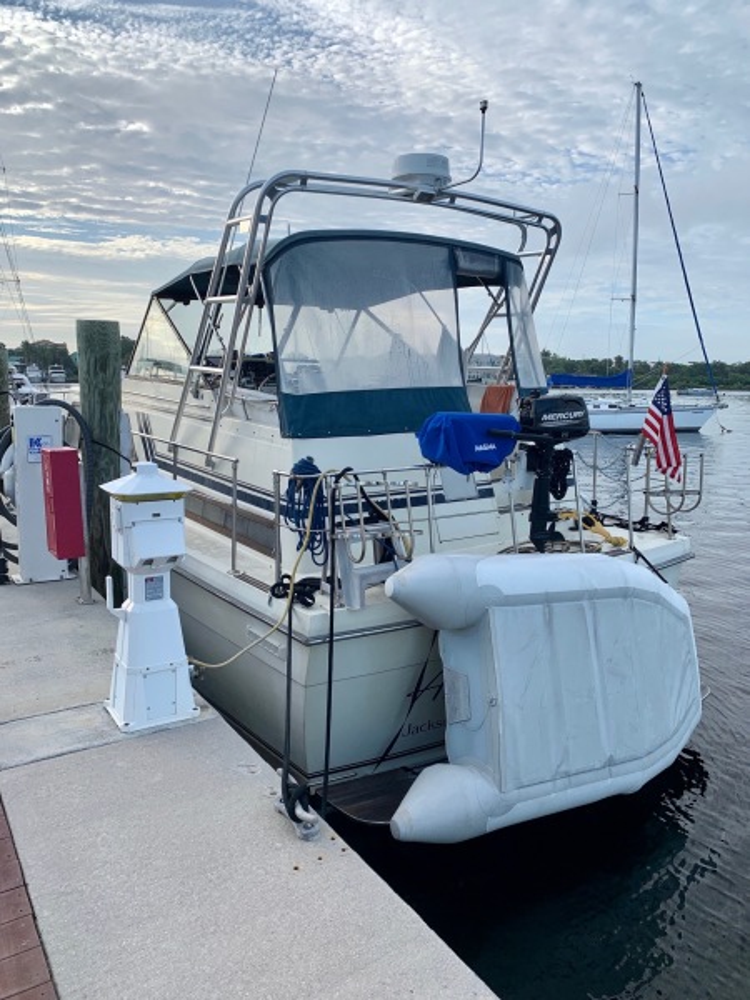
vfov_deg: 67.3
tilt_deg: -7.6
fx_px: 751
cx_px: 375
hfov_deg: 53.1
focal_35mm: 26
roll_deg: -0.9
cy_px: 500
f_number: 1.8
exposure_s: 1/1299
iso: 25
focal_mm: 4.25
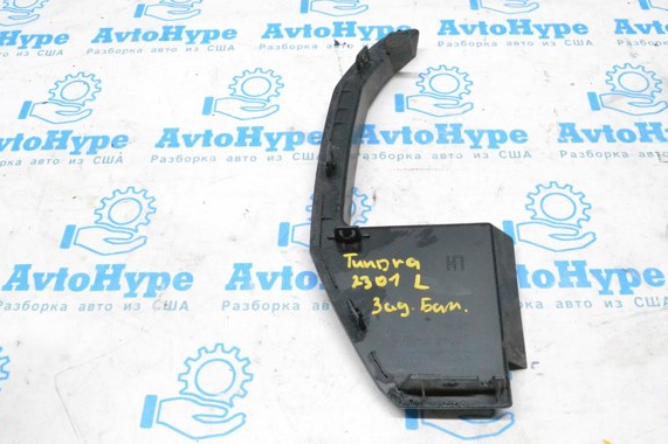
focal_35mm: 37
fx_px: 686
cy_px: 230
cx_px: 344
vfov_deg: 35.9
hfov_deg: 51.9
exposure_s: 1/160
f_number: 10
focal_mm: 22
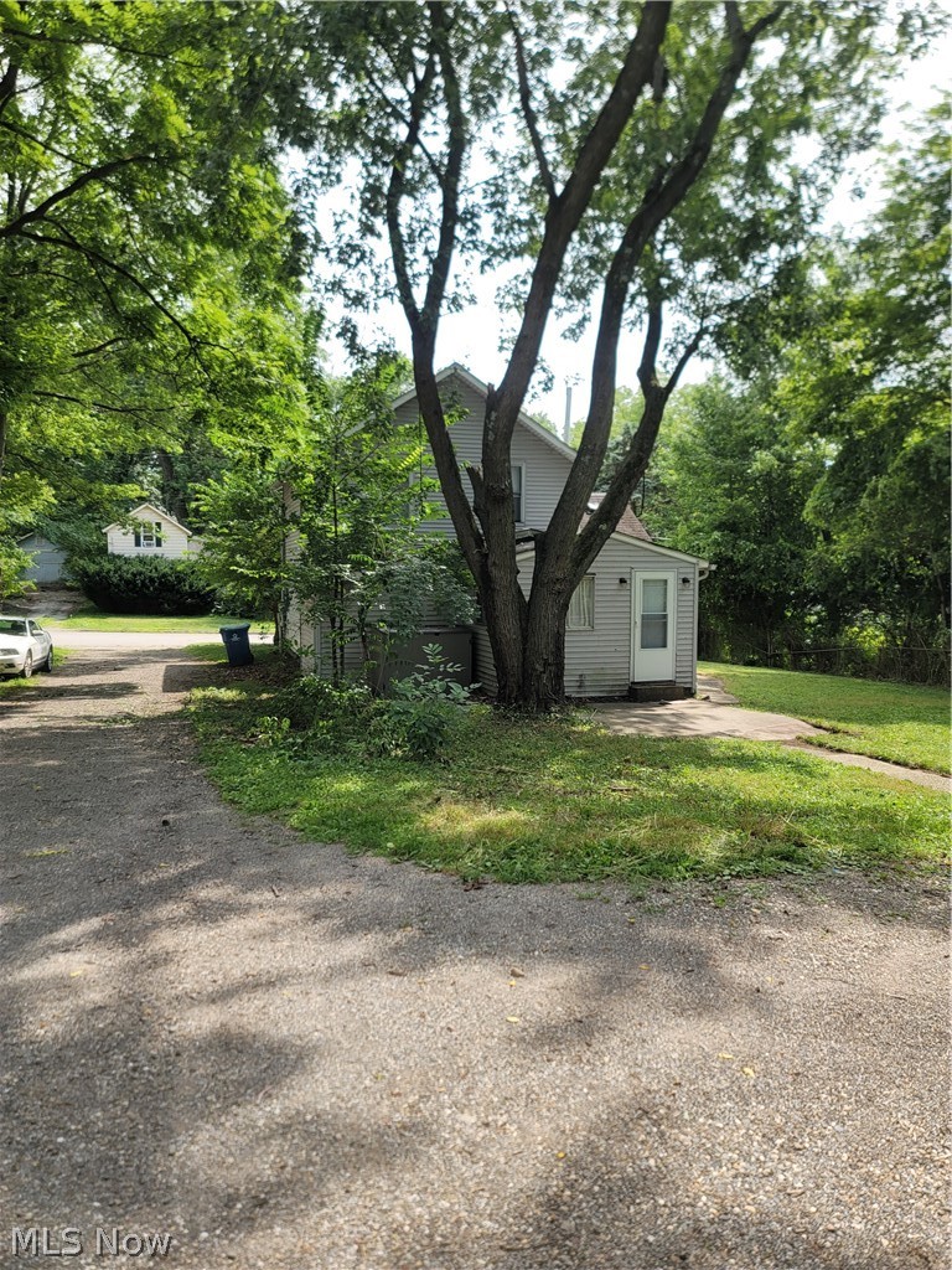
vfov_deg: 69.4
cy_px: 635
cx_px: 476
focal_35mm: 25
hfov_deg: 54.9
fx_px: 917
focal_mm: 7
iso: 20
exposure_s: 1/354
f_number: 1.8
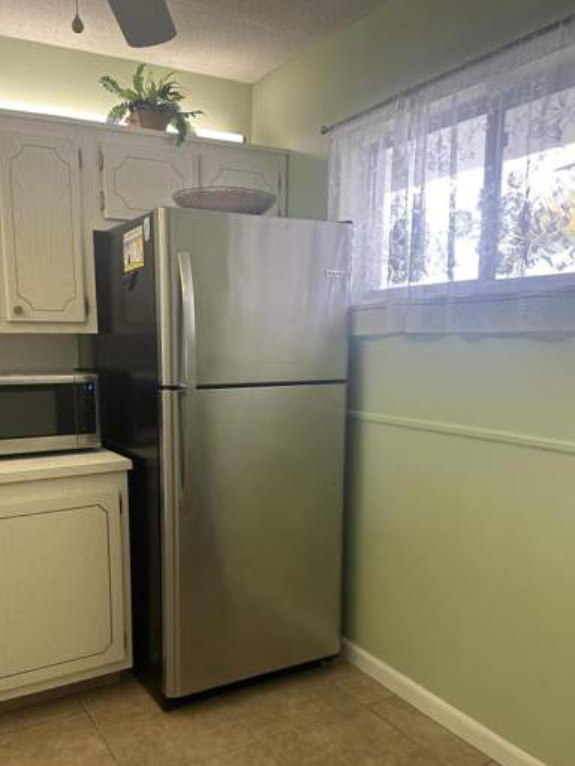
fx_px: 664
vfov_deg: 59.6
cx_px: 240
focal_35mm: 30
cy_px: 447
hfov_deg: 46.6
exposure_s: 1/120
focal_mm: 6.86
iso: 125
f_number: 1.78
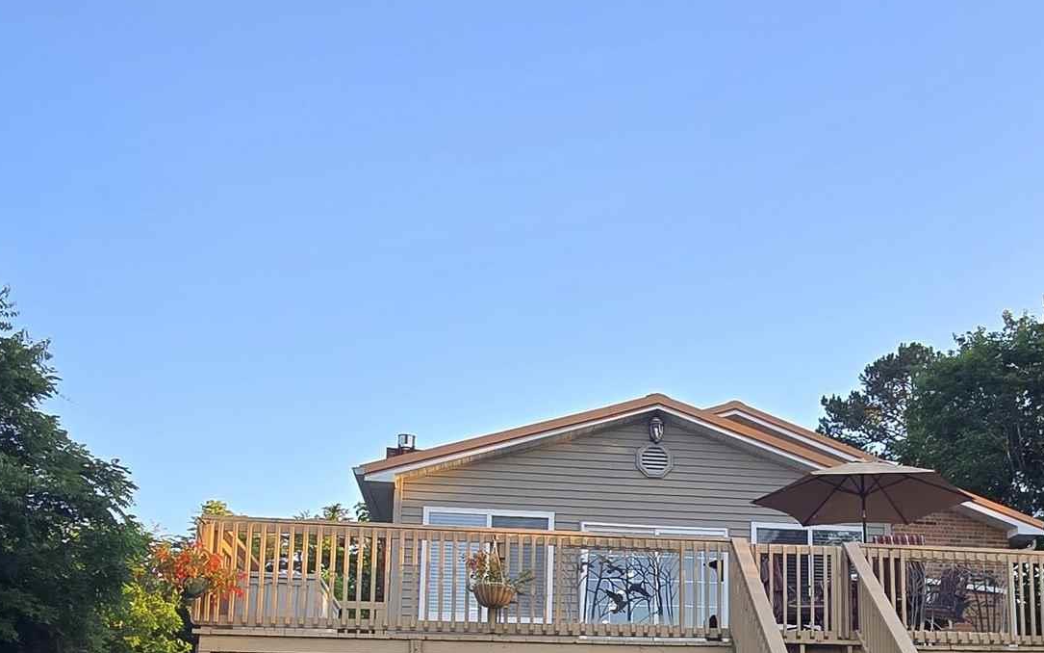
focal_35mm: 39
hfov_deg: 48.2
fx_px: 1110
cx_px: 802
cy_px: 593
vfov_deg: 31.2
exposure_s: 1/254
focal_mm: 2.2
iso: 50
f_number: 2.2
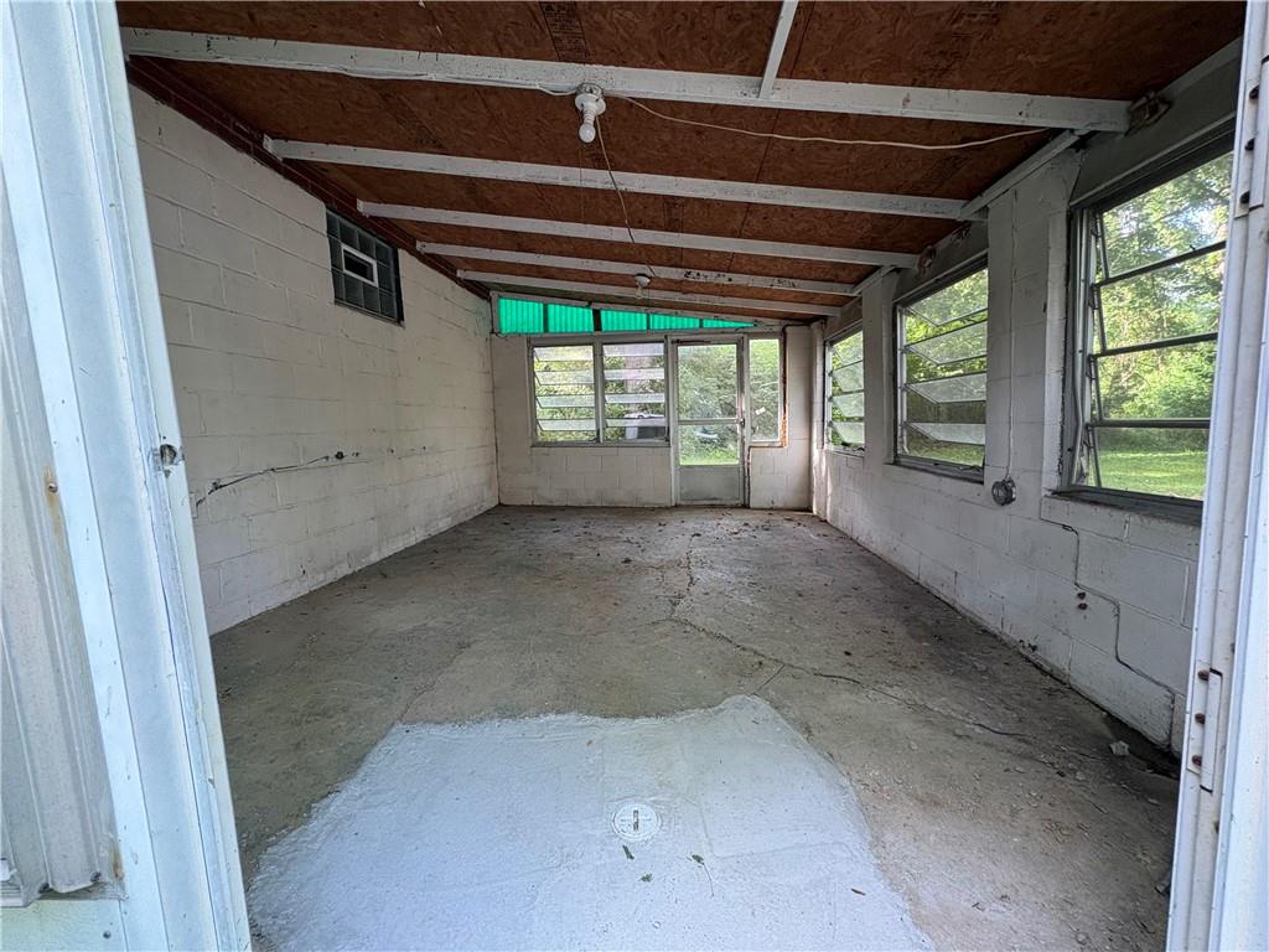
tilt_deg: -6.0
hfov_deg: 102.1
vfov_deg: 85.7
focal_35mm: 14
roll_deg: +2.8
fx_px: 513
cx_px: 634
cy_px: 476
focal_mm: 2.22
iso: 250
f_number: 2.2
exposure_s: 1/66
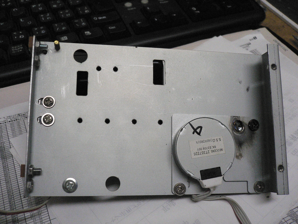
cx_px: 149
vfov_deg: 40.7
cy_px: 112
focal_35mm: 35
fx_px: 301
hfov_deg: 52.6
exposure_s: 1/160
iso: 400
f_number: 2.8
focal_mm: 5.8
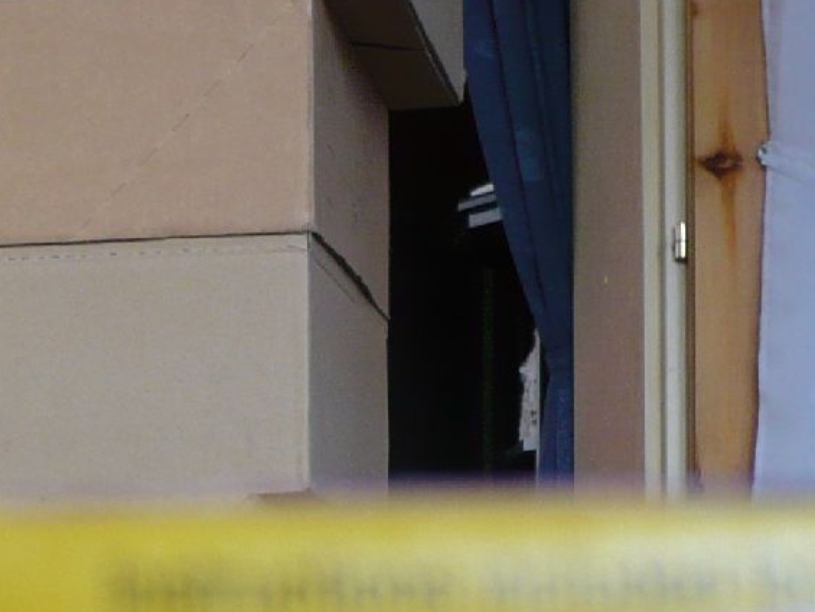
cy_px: 852
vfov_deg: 11.7
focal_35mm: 122
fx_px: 2873
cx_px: -31
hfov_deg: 15.8
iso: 125
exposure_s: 1/30
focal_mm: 5.8
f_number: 2.8
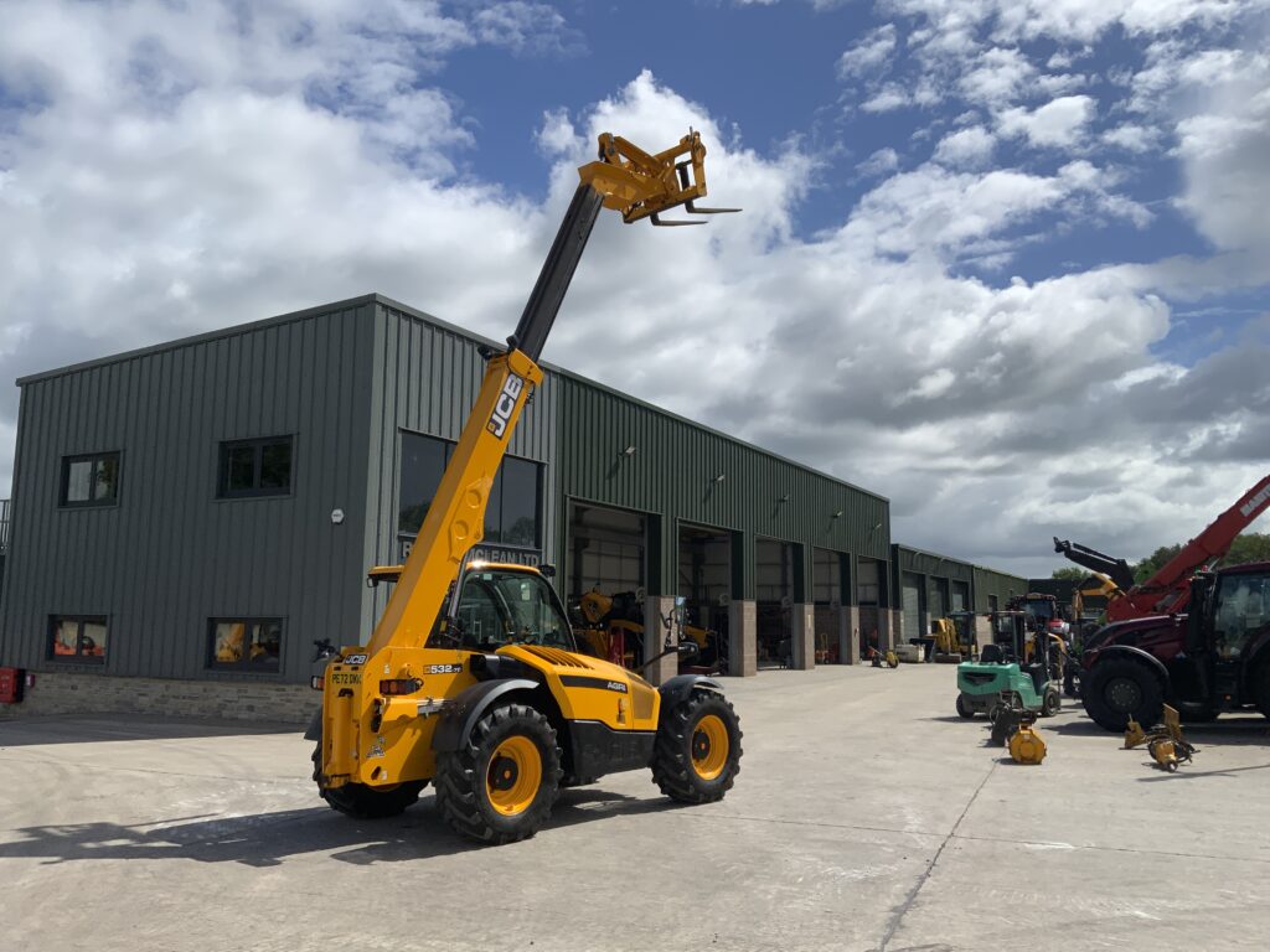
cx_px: 635
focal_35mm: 29
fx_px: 1064
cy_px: 476
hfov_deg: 61.7
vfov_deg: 48.2
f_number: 1.8
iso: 16
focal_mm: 3
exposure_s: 1/4065
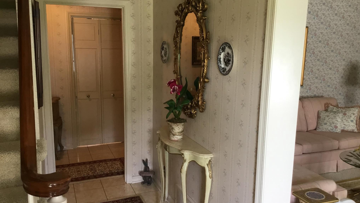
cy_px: 108
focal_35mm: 34
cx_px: 181
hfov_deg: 58.0
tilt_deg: -12.0
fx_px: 325
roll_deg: -1.1
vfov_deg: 34.6
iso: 50
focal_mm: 3.3
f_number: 2.4
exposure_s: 1/30
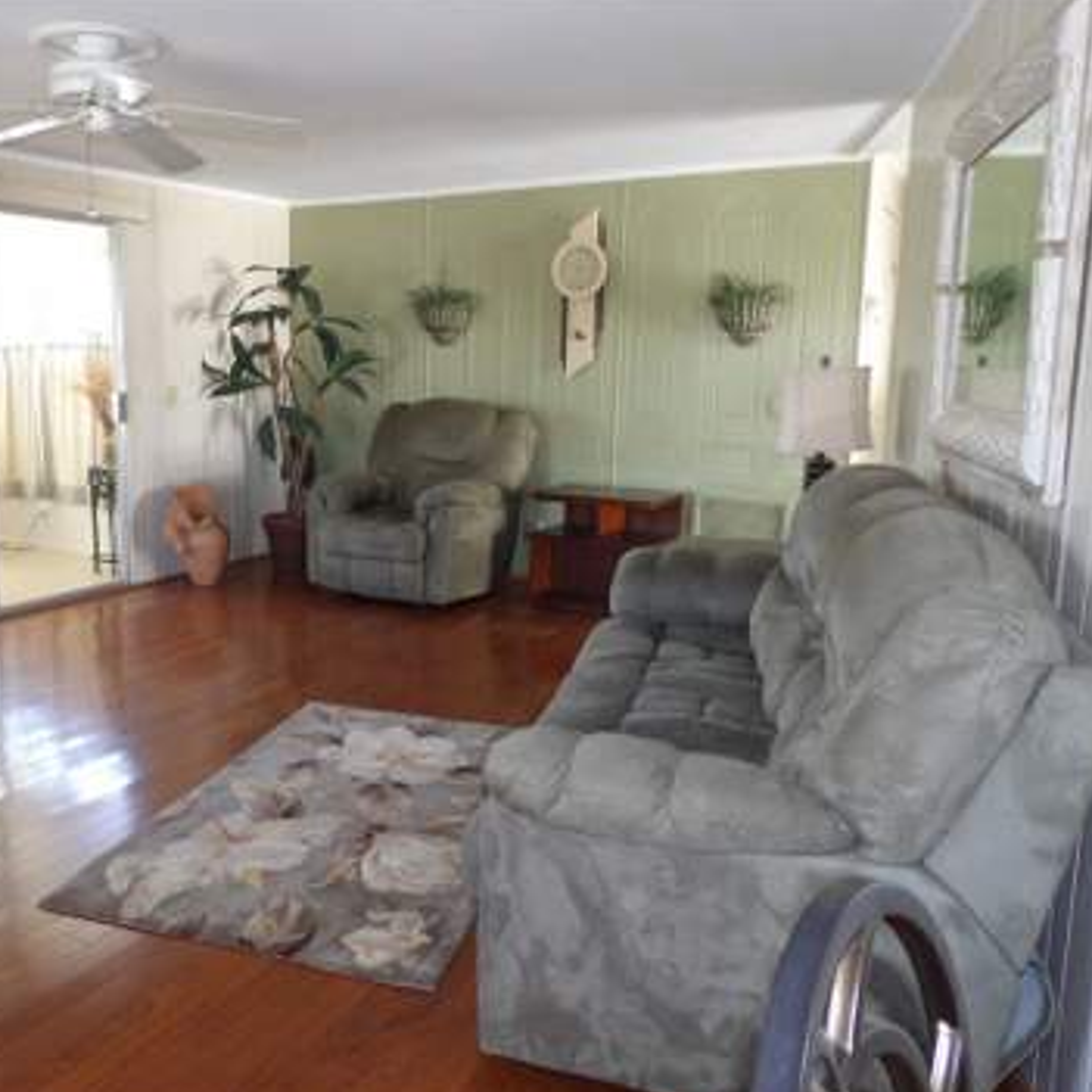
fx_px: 1035
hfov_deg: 54.6
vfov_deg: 55.6
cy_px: 548
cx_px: 376
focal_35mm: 29
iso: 181
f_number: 3.2
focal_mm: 4.3
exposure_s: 1/33
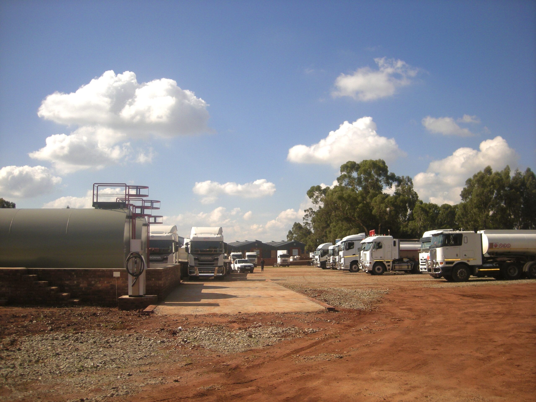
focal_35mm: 35
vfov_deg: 40.7
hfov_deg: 52.6
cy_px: 201
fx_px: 542
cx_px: 268
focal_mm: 5.7
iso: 90
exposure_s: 1/578
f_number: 5.7
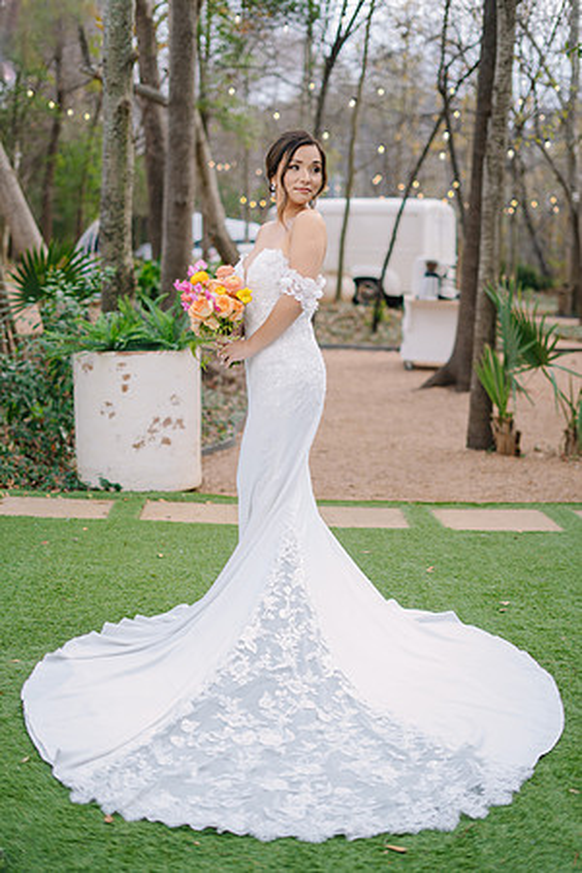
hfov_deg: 27.0
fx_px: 1212
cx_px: 291
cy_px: 436
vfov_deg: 39.6
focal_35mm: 50
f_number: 2
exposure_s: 1/200
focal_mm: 50
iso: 50
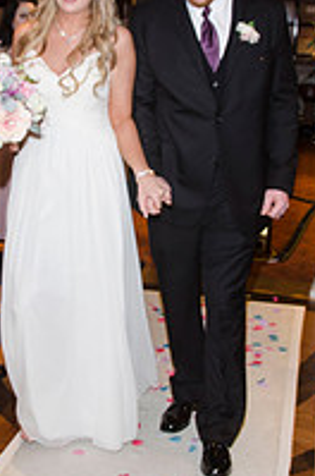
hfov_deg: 22.2
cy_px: 170
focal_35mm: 61
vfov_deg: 32.7
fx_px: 803
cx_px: 129
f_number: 5.6
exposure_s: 1/60
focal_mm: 18
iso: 400
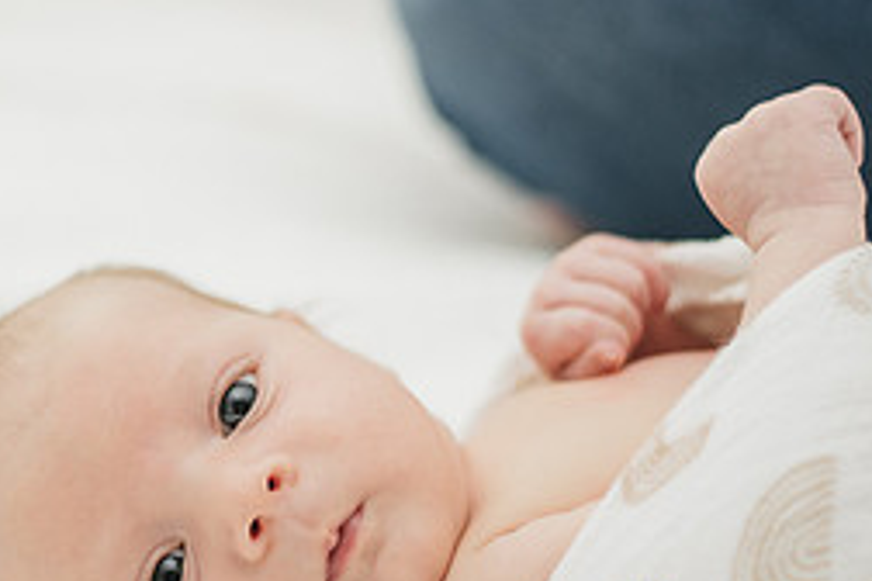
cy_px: 386
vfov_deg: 11.9
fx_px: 2785
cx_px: 246
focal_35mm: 115
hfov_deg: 17.7
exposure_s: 1/250
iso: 1250
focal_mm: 50
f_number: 1.8
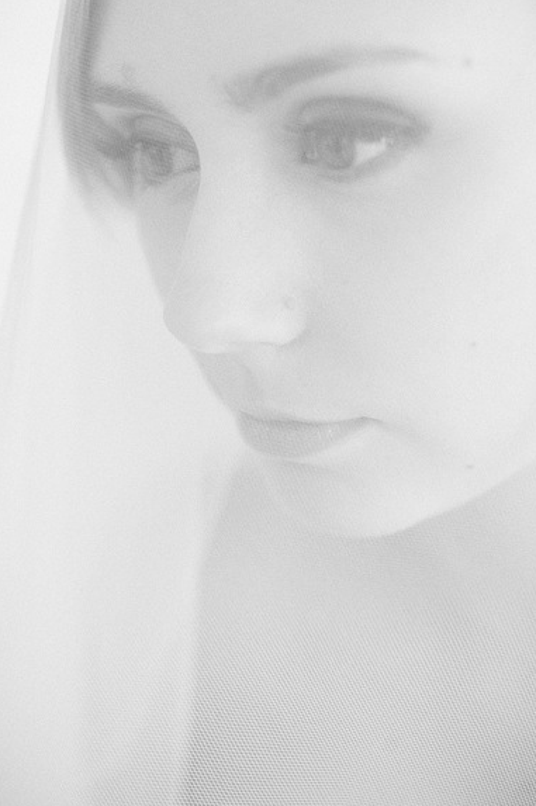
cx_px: 255
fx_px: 1230
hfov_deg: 24.6
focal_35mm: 55
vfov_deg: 36.2
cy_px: 345
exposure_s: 1/125
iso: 800
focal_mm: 35
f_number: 2.5
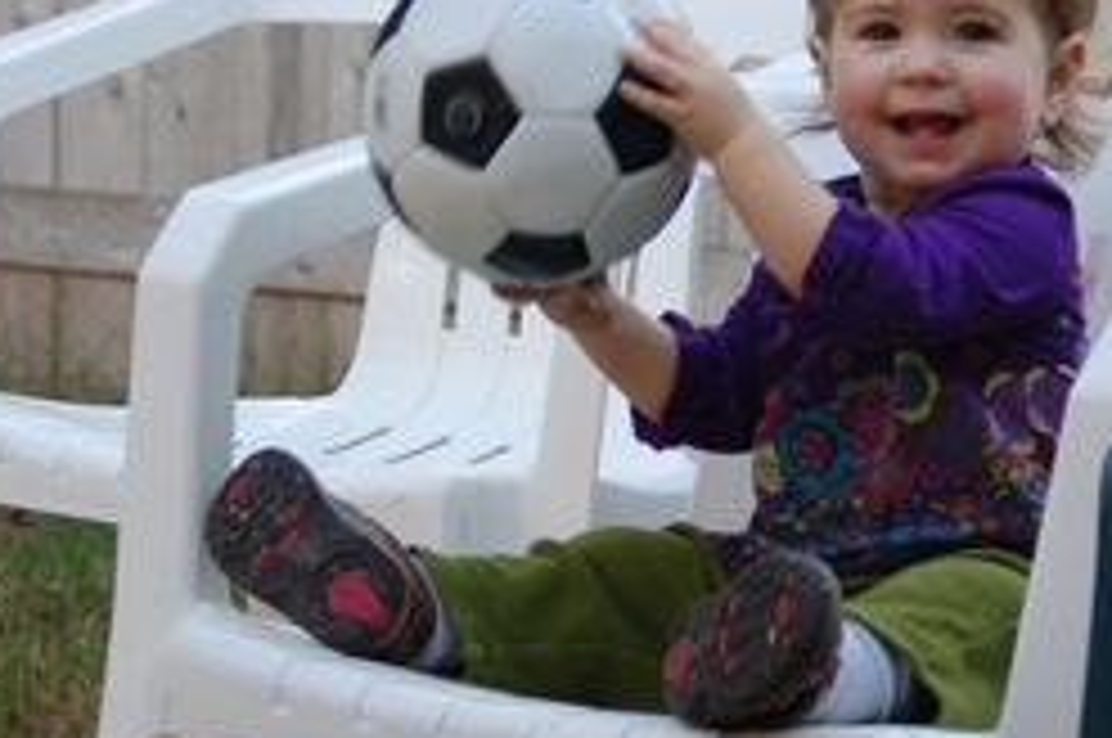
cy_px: 209
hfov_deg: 11.4
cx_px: 693
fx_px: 5583
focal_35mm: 181
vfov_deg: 7.6
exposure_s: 1/80
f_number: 5
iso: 200
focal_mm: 62
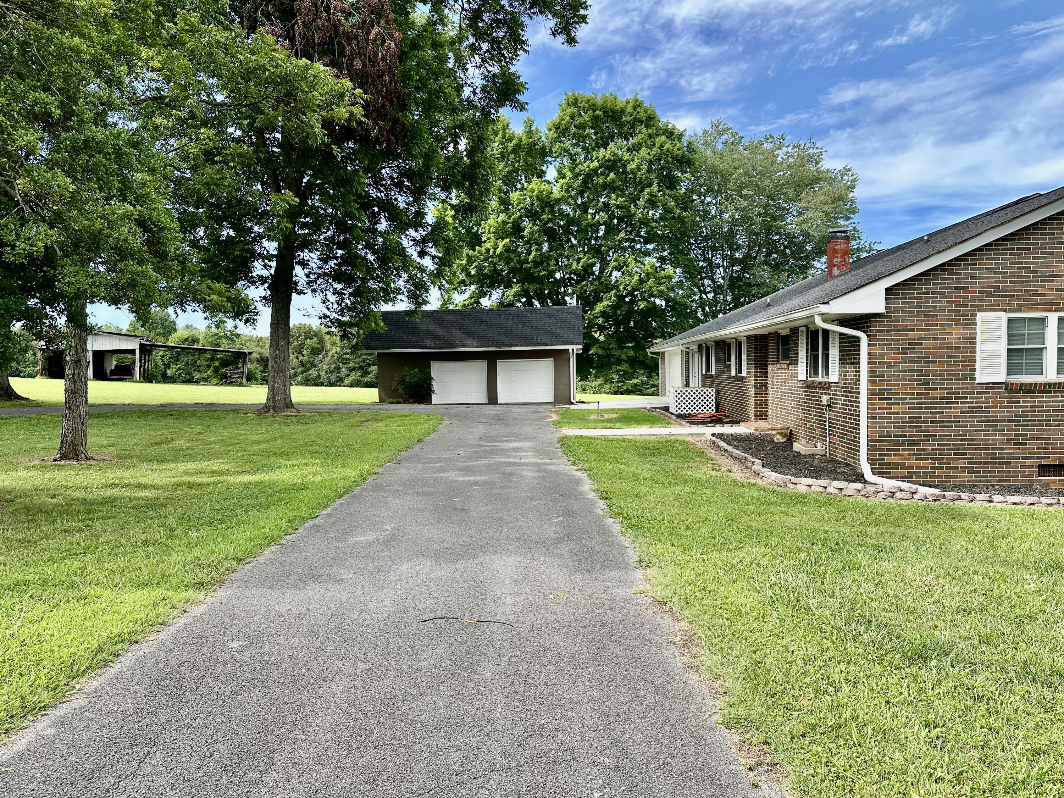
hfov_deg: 71.6
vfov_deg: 56.8
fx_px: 738
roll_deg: +0.4
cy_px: 399
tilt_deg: -2.8
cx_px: 532
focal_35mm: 24
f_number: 1.78
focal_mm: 6.86
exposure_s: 1/1256
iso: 80
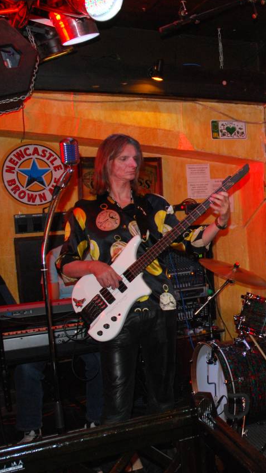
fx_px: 539
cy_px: 234
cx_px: 286
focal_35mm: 43
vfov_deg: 47.4
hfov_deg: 25.8
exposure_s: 1/60
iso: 800
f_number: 5
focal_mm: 18
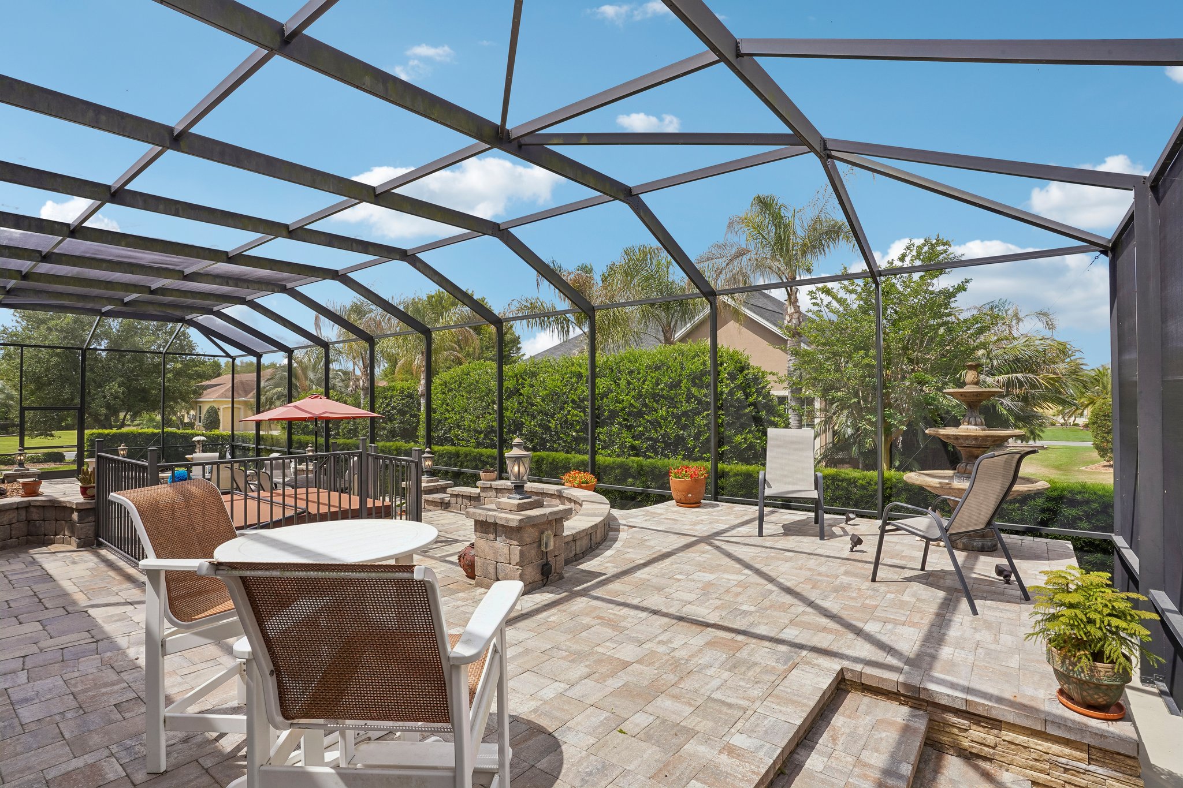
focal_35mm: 17
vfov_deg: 70.4
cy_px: 394
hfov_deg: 93.3
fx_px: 559
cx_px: 592
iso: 100
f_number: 18
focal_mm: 17
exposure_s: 1/30
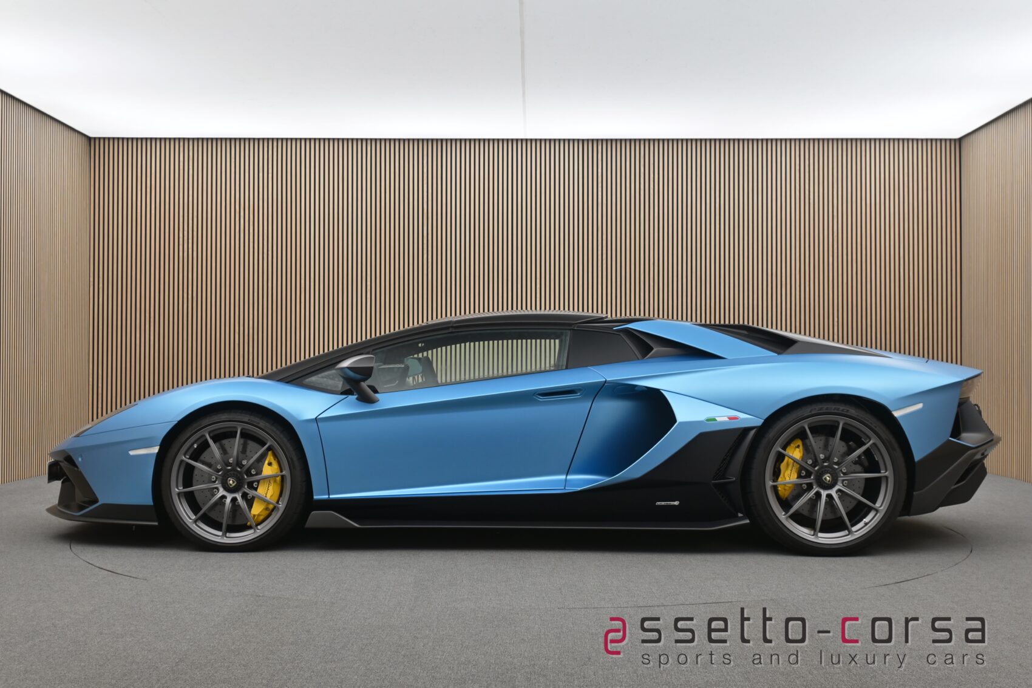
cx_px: 516
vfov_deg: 32.4
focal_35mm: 41
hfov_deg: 47.2
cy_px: 344
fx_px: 1182
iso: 500
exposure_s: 1/40
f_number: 4.5
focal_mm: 27.5
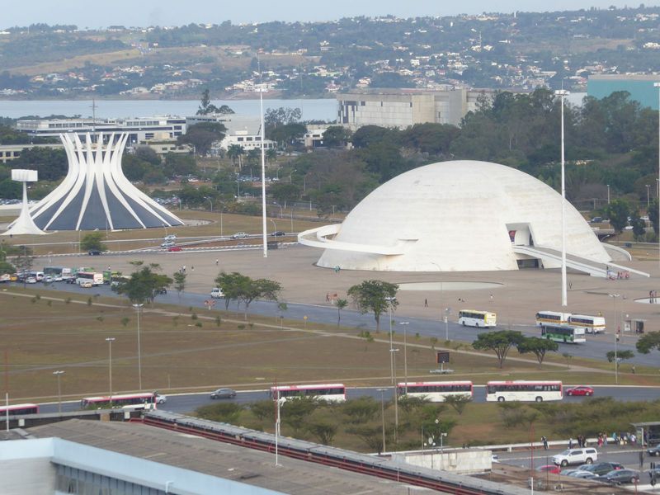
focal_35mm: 238
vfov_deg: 6.2
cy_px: 248
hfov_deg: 8.3
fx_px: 4538
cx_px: 330
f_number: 5.6
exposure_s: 1/80
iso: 100
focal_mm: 38.4
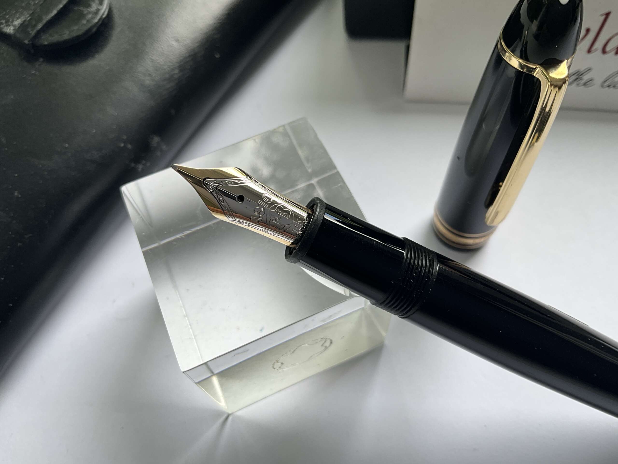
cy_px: 232
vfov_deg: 48.2
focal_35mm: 29
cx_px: 309
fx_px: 518
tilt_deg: -62.7
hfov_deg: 61.7
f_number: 1.8
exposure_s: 1/136
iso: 16
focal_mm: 3
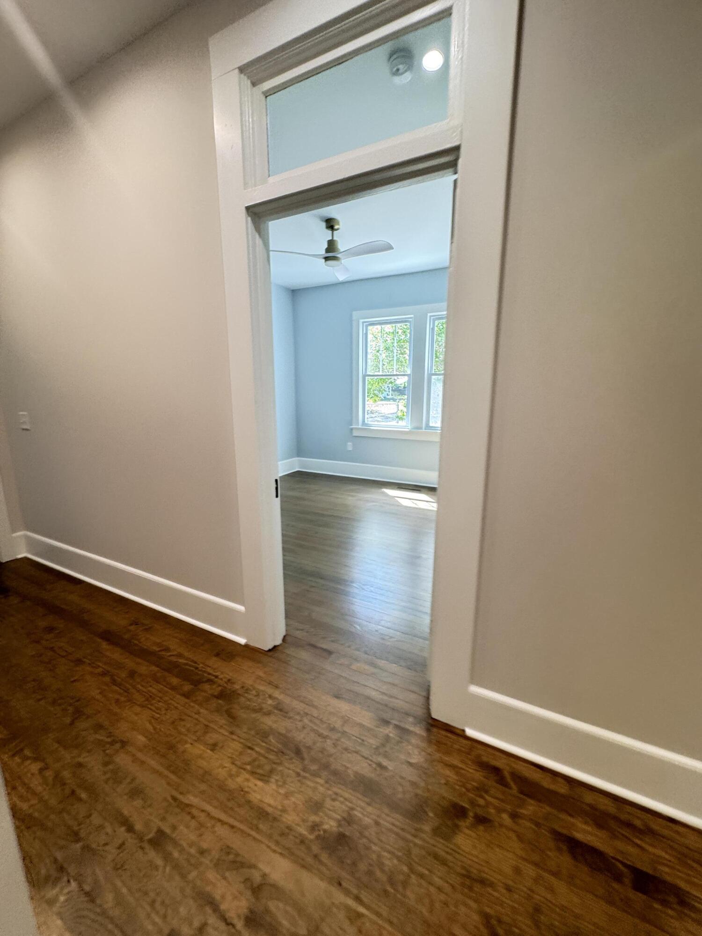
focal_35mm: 14
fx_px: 379
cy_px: 468
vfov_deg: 102.1
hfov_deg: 85.7
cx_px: 351
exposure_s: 1/60
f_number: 2.2
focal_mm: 2.22
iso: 200
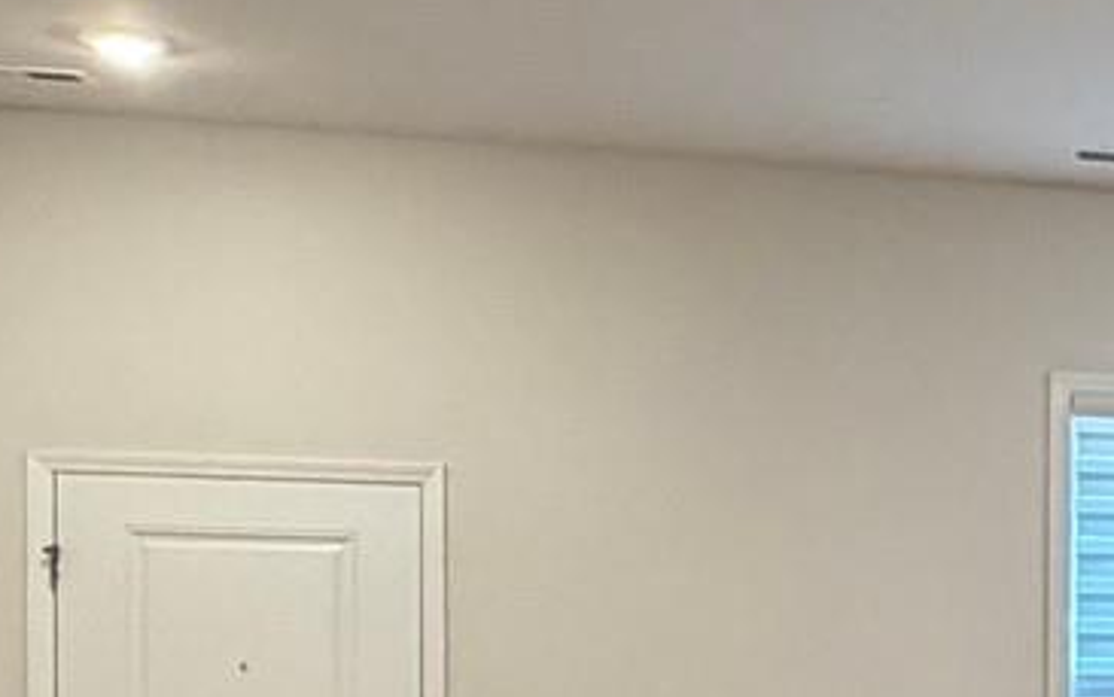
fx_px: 2521
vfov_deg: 15.3
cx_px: 1805
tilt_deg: -1.4
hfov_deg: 20.3
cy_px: 779
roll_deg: -1.1
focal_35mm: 83
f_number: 2.2
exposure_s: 1/60
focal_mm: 2.22
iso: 320
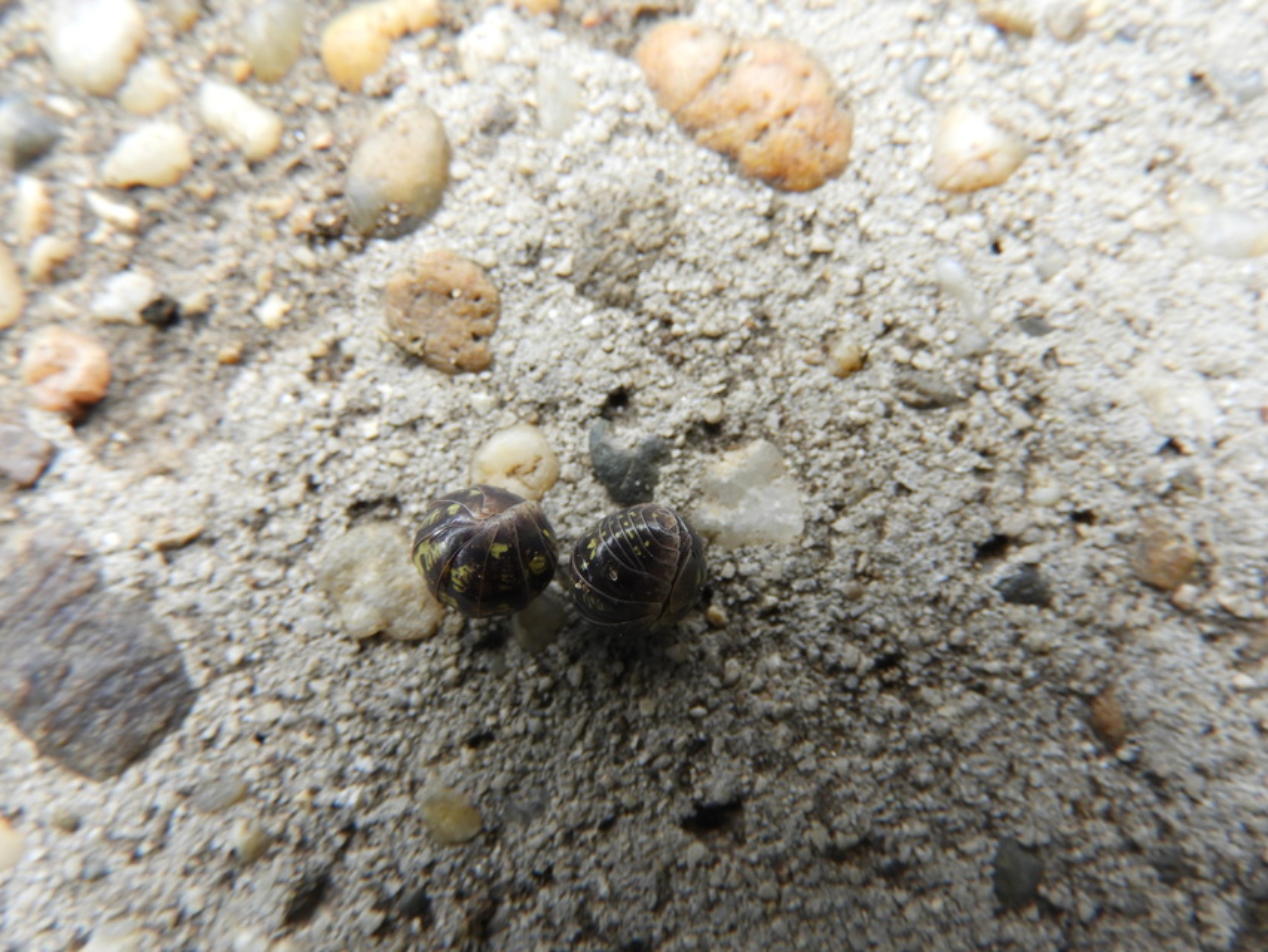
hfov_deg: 60.0
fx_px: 1099
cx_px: 634
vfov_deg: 46.8
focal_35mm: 30
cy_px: 476
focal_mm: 5.4
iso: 100
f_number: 3.5
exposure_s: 1/60
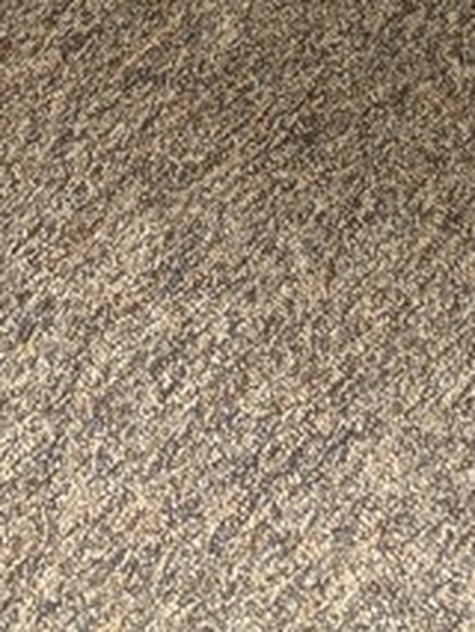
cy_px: -822
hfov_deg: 10.9
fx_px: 2285
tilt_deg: -33.3
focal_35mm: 125
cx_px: 905
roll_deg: -0.1
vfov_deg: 12.7
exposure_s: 1/60
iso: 100
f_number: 1.6
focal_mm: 5.96
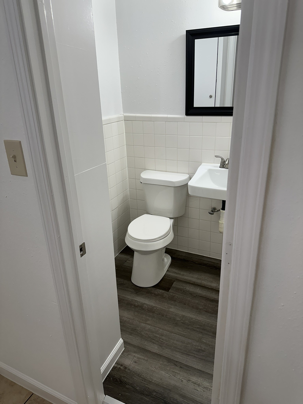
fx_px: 280
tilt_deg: -20.0
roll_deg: -0.1
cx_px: 152
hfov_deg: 56.8
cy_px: 202
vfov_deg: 71.6
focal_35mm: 24
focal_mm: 6.86
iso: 100
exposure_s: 1/120
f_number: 1.78
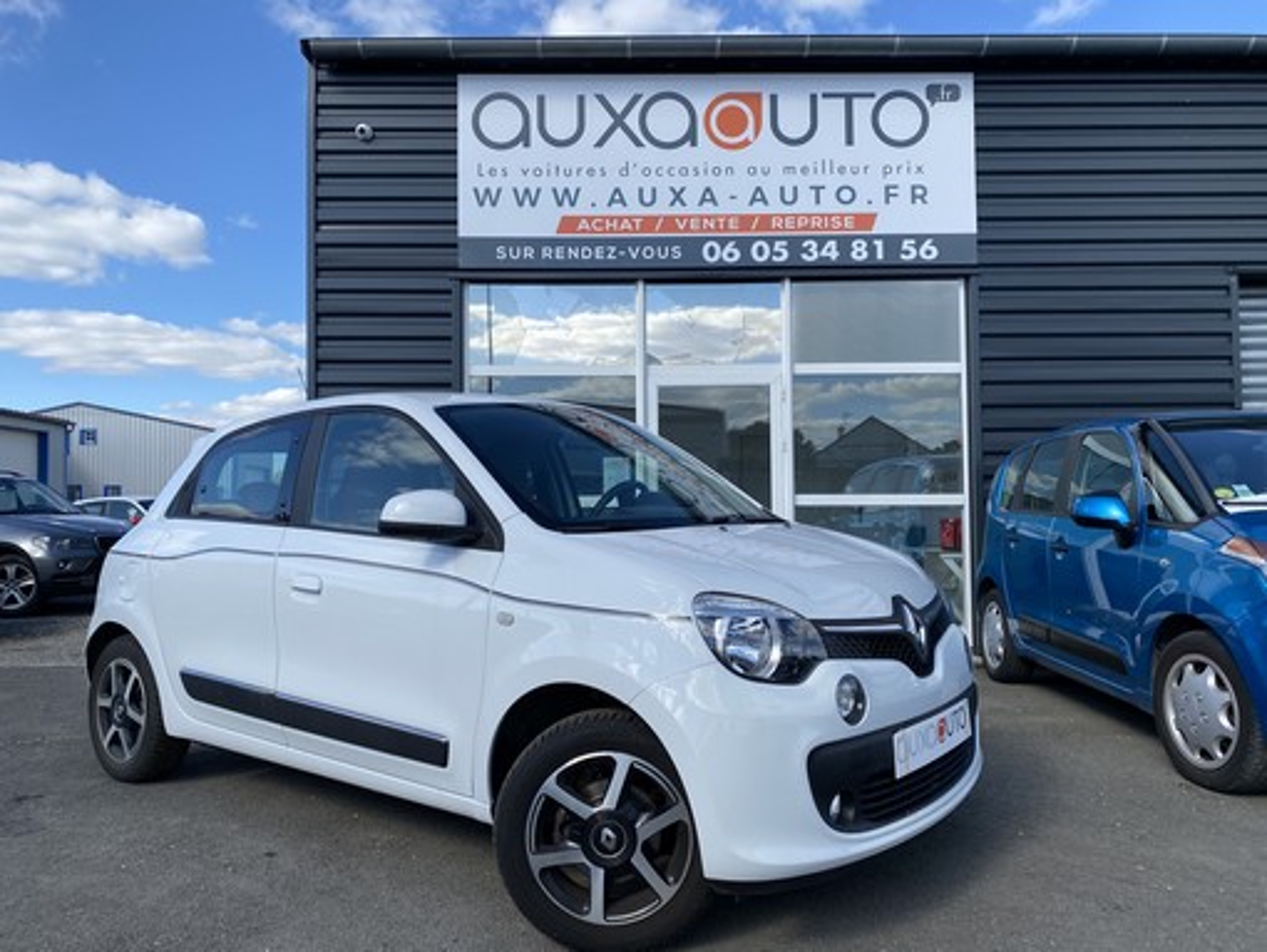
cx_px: 634
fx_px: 952
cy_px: 476
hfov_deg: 67.3
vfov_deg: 53.1
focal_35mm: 26
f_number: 1.8
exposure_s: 1/2268
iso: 32
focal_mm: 4.25
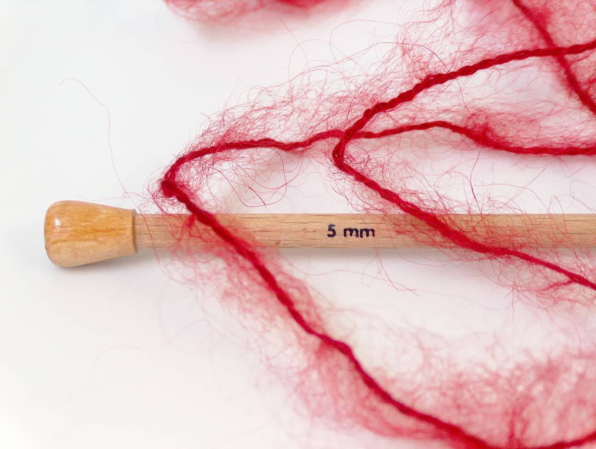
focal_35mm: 99
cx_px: 298
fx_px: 1707
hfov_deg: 19.8
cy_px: 224
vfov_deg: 15.0
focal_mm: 20.29
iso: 200
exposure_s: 1/20.3
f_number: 2.9
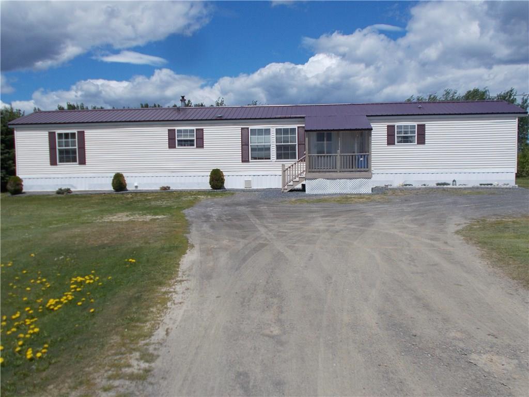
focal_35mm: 34
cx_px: 264
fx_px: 520
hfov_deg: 54.0
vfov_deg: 41.8
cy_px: 198
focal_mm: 6
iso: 80
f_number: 9.2
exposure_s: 1/320
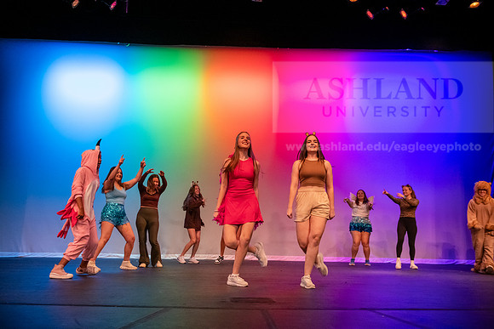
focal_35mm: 36
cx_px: 247
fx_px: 494
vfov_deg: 36.9
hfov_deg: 53.1
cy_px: 164
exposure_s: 1/320
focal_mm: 36
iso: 3200
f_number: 3.5
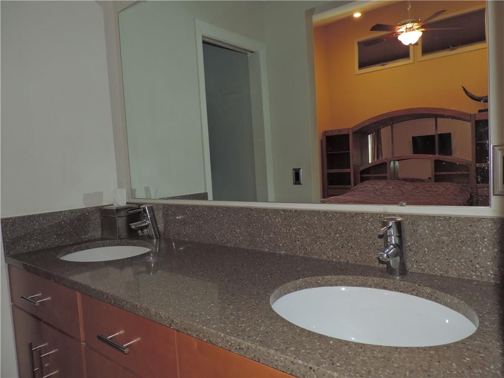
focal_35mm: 24
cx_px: 252
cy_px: 189
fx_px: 349
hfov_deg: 71.6
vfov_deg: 56.8
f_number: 3
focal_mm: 4.3
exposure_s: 1/30
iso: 200
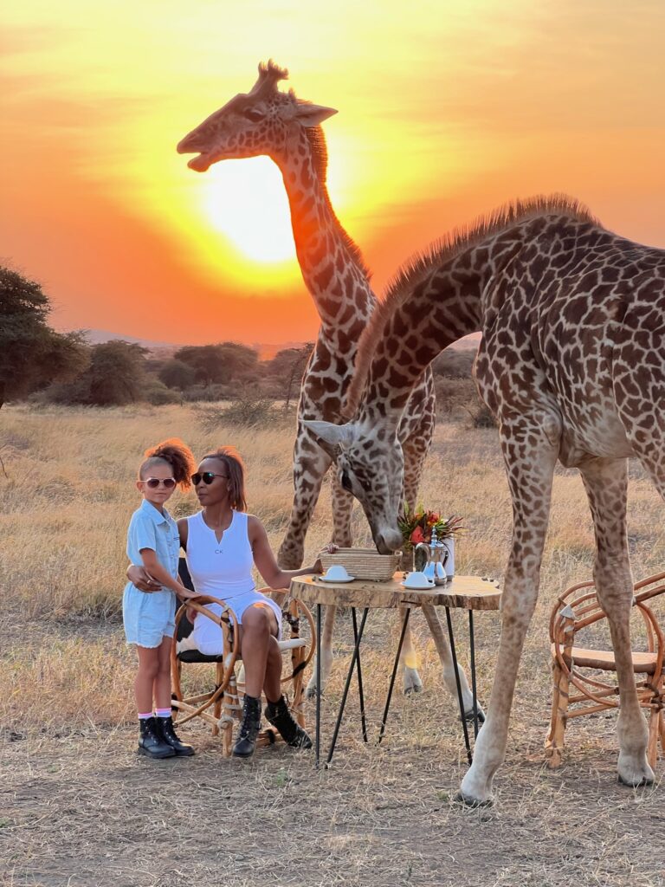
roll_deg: +0.5
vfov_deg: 25.3
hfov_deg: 19.1
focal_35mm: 77
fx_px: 1972
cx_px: 332
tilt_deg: -2.3
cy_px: 444
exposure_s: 1/99
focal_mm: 9
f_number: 2.8
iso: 32
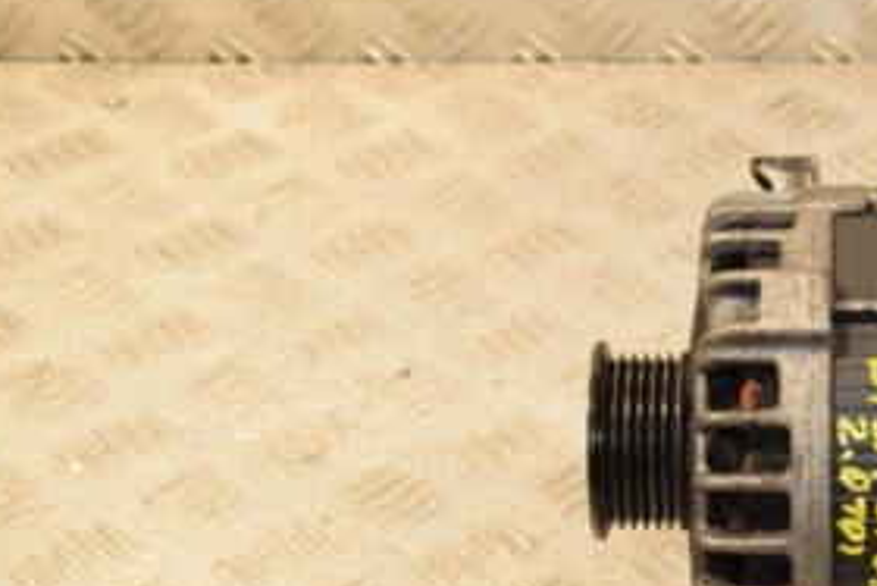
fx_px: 2973
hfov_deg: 16.4
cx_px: 899
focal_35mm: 122
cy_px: 304
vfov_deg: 11.2
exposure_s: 1/200
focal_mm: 38
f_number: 6.3
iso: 800
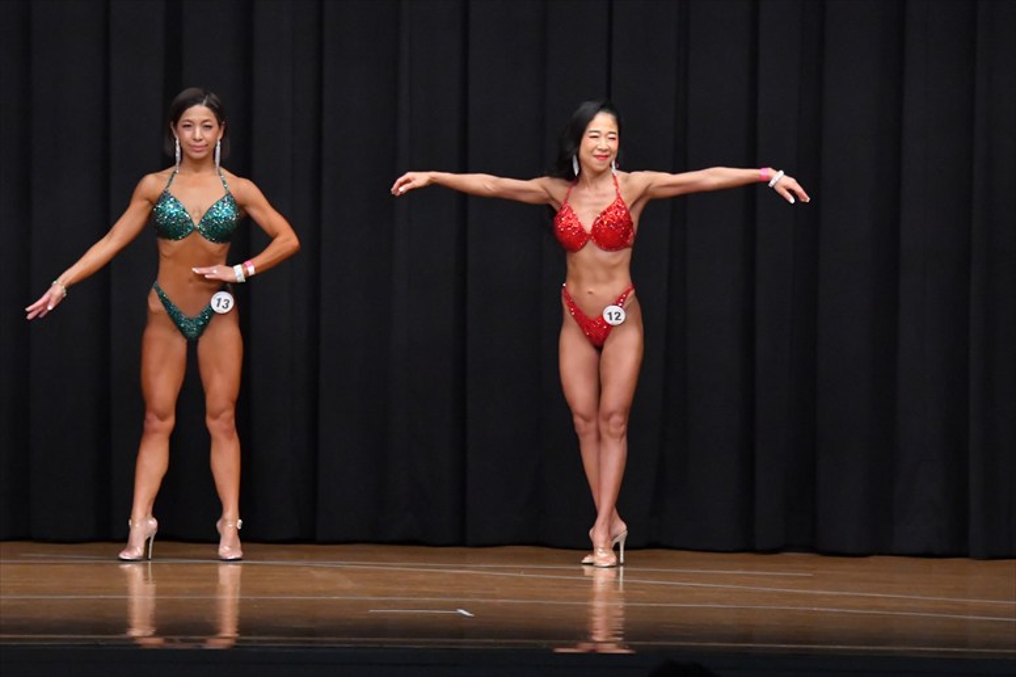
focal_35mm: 217
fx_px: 6121
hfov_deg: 9.5
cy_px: 338
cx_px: 508
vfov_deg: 6.3
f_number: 5.6
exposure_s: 1/400
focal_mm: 145
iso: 8000
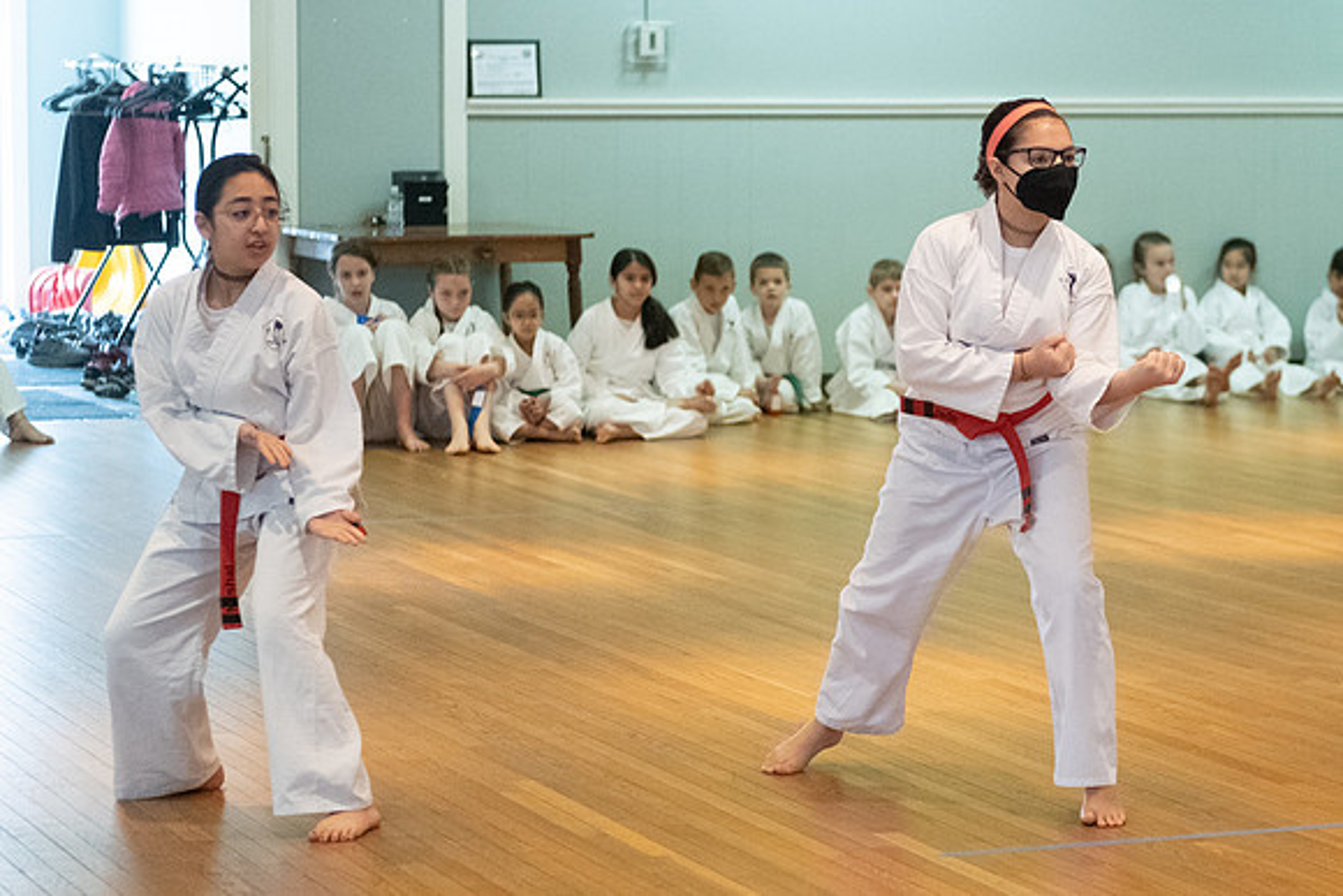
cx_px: 1033
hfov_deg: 17.2
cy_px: 383
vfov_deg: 11.6
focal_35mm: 118
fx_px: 4409
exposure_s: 1/500
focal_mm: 50
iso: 3200
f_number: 2
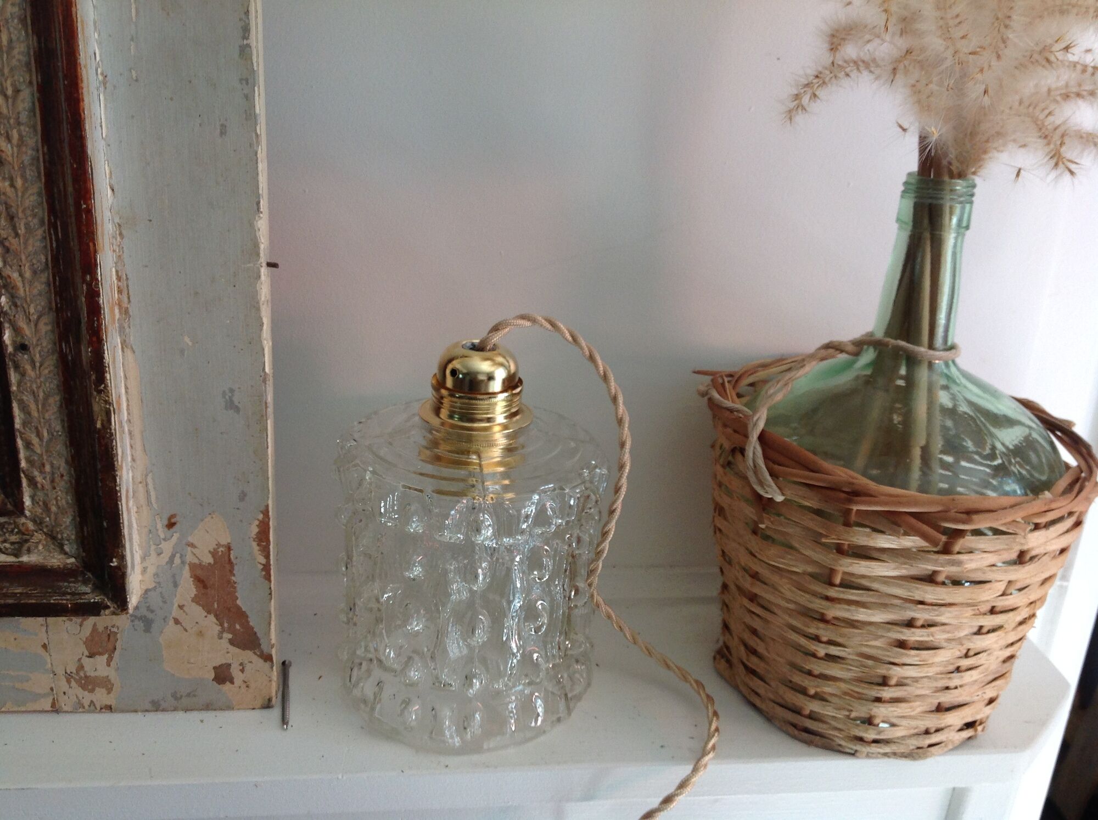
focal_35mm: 35
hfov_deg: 52.7
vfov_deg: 40.6
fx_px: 1109
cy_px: 410
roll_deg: -2.8
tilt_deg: -20.7
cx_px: 549
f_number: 2.4
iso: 64
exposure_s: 1/40
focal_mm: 4.28
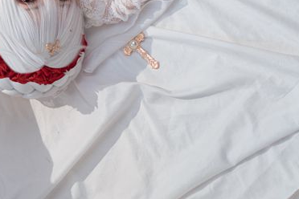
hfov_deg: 12.1
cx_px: -100
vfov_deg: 8.1
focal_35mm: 165
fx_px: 1370
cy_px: -120
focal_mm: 40
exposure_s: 1/80
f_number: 2.8
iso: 200
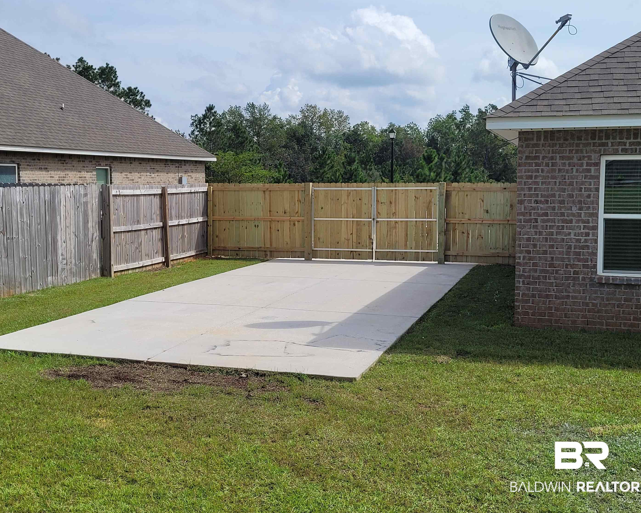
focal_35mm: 28
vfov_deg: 51.5
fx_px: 531
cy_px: 253
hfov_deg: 62.2
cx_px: 316
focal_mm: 5.4
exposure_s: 1/3318
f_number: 1.8
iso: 40
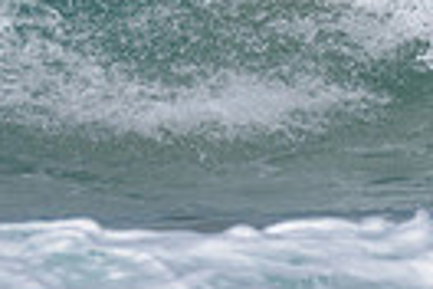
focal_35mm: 2692
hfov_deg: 0.8
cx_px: 240
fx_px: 32376
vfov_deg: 0.5
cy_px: -250
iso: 90
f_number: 5.6
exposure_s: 1/2000
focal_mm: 500
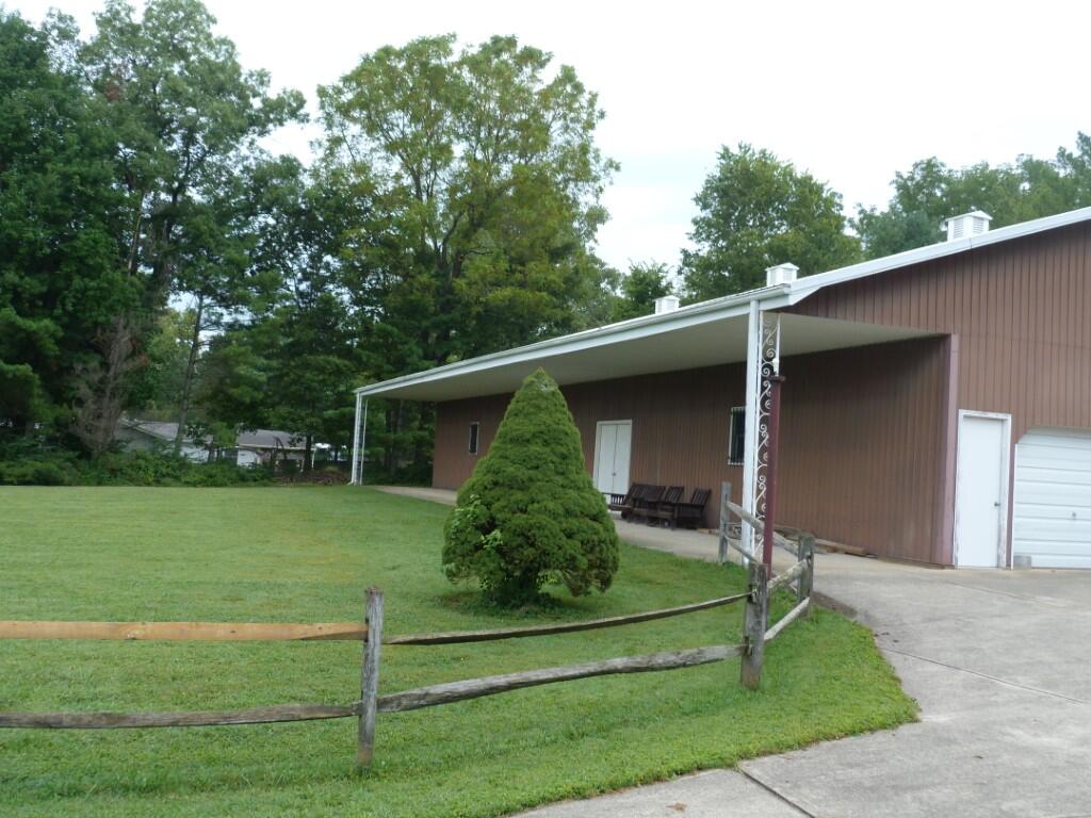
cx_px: 546
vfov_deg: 42.9
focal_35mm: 33
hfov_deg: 55.4
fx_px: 1040
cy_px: 409
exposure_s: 1/100
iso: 80
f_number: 3
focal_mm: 5.9
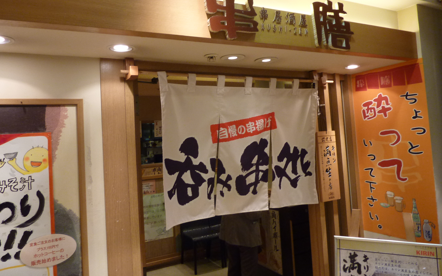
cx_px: 221
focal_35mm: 27
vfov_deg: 45.8
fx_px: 325
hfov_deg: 68.4
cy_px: 114
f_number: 3.3
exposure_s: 1/30
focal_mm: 4.1
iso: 160
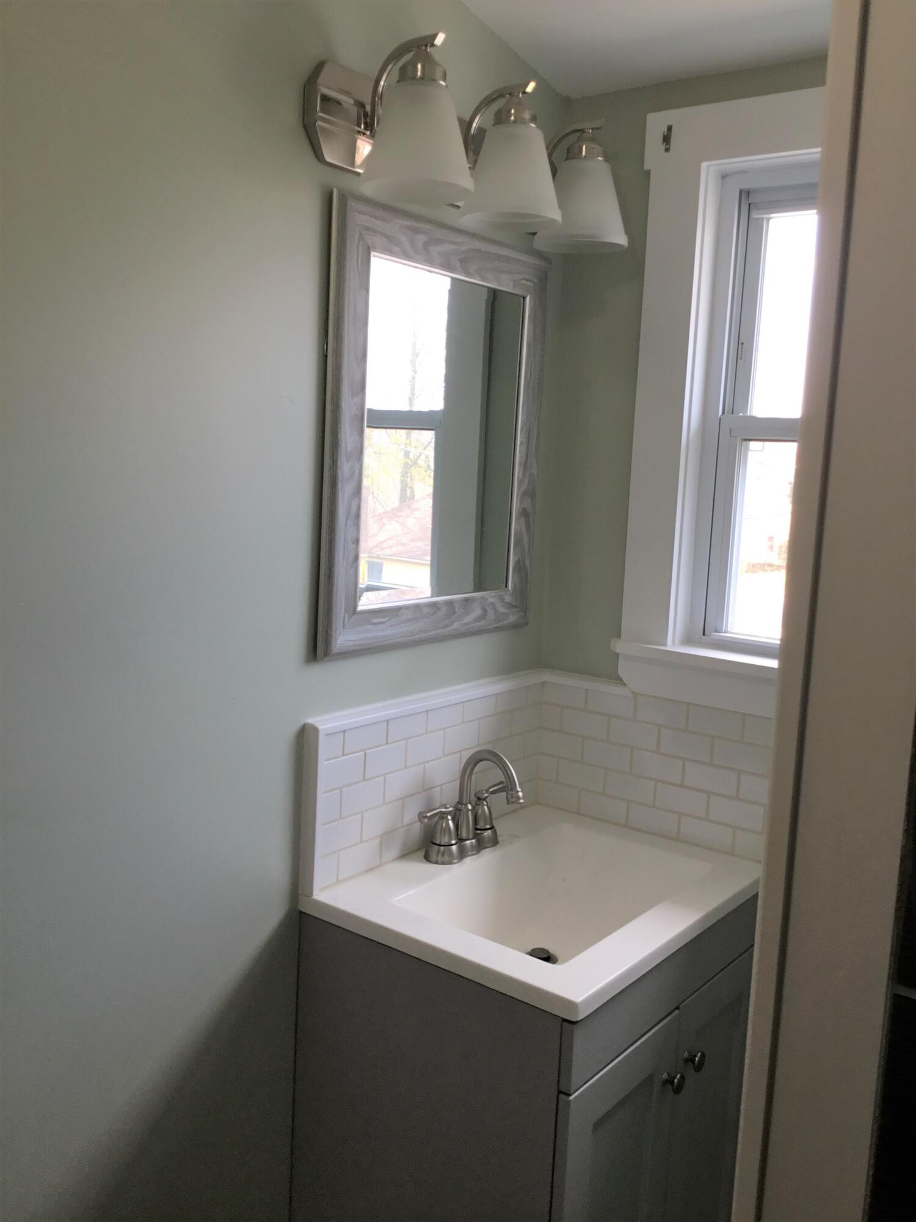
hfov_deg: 45.4
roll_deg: -0.8
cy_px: 611
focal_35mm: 31
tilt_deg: -6.9
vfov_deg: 58.4
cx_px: 458
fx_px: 1094
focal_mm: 3.3
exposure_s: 1/60
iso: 25
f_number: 2.4
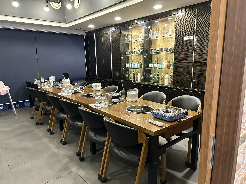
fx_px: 171
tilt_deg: -10.4
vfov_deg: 56.8
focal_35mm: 24
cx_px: 123
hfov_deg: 71.6
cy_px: 92
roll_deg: +1.1
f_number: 1.78
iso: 640
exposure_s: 1/60
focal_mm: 6.86
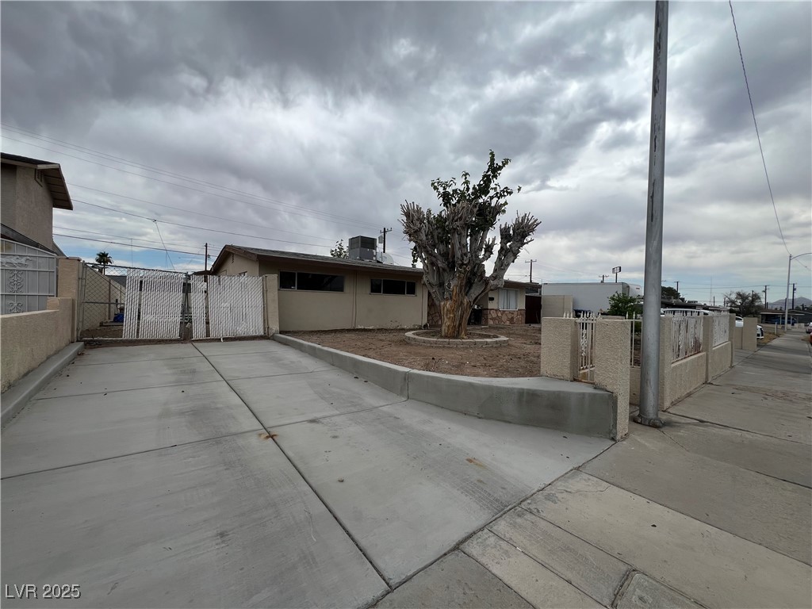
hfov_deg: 106.2
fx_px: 305
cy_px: 304
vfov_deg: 89.9
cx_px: 406
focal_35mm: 13
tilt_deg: +0.0
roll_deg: -1.2
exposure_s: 1/1597
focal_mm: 1.57
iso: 32
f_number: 1.8
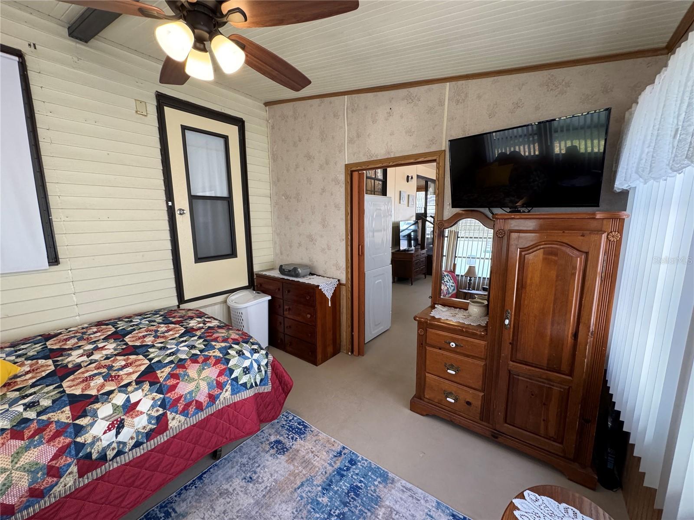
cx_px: 347
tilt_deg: -9.6
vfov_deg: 85.7
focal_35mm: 14
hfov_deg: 102.1
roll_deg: +0.0
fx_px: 281
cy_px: 260
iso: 320
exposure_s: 1/120
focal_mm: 2.22
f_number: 2.2
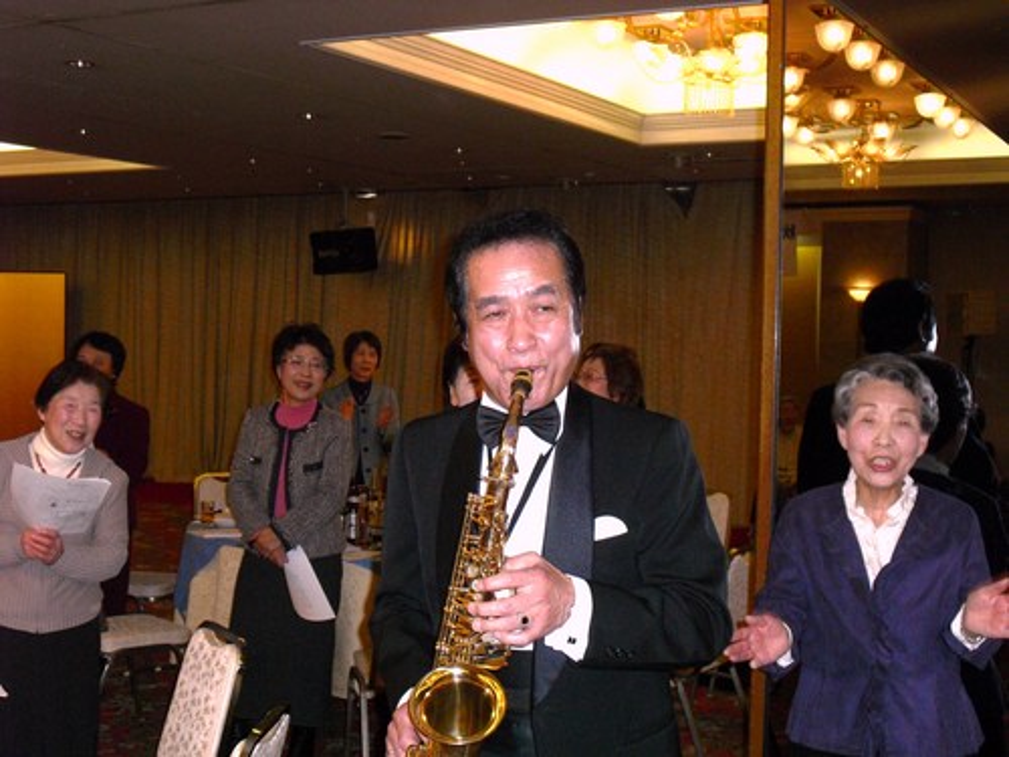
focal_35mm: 53
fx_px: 1545
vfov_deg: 27.5
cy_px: 378
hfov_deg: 36.2
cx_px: 504
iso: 400
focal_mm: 9.4
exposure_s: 1/60
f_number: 3.8
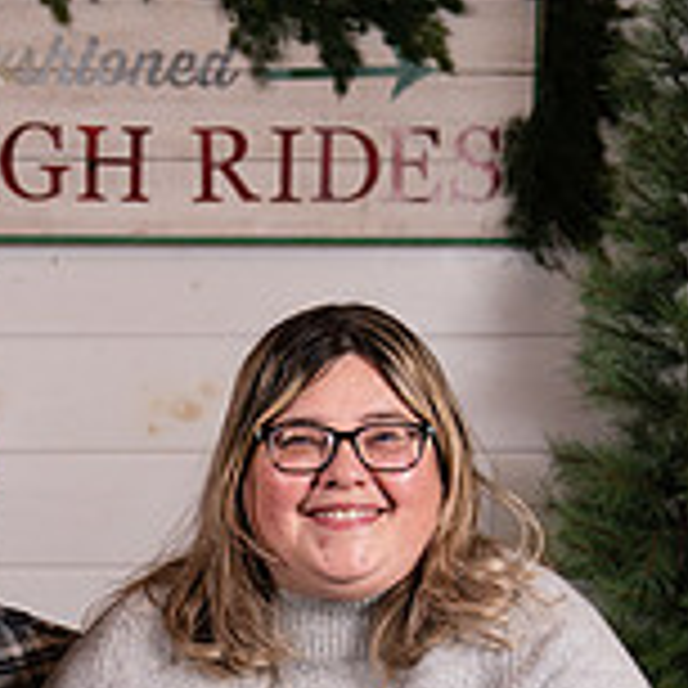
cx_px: 193
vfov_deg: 14.9
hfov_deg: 15.4
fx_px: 2541
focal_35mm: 113
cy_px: 830
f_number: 3.5
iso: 250
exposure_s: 1/250
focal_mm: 35
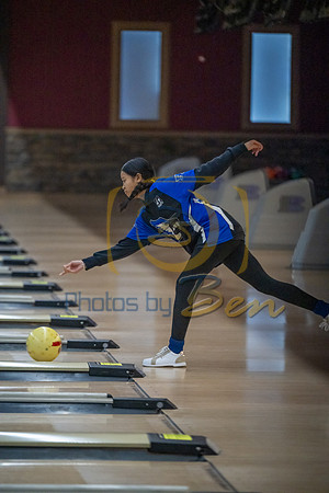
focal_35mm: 200
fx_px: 2741
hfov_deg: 6.9
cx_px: 164
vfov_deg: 10.3
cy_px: 246
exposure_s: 1/1000
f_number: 2.8
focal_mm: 200
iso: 4000
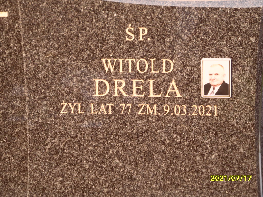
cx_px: 132
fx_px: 912
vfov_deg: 12.3
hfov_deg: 16.4
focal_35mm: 120
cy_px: 98
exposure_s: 1/90
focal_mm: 20
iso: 100
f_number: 4.4
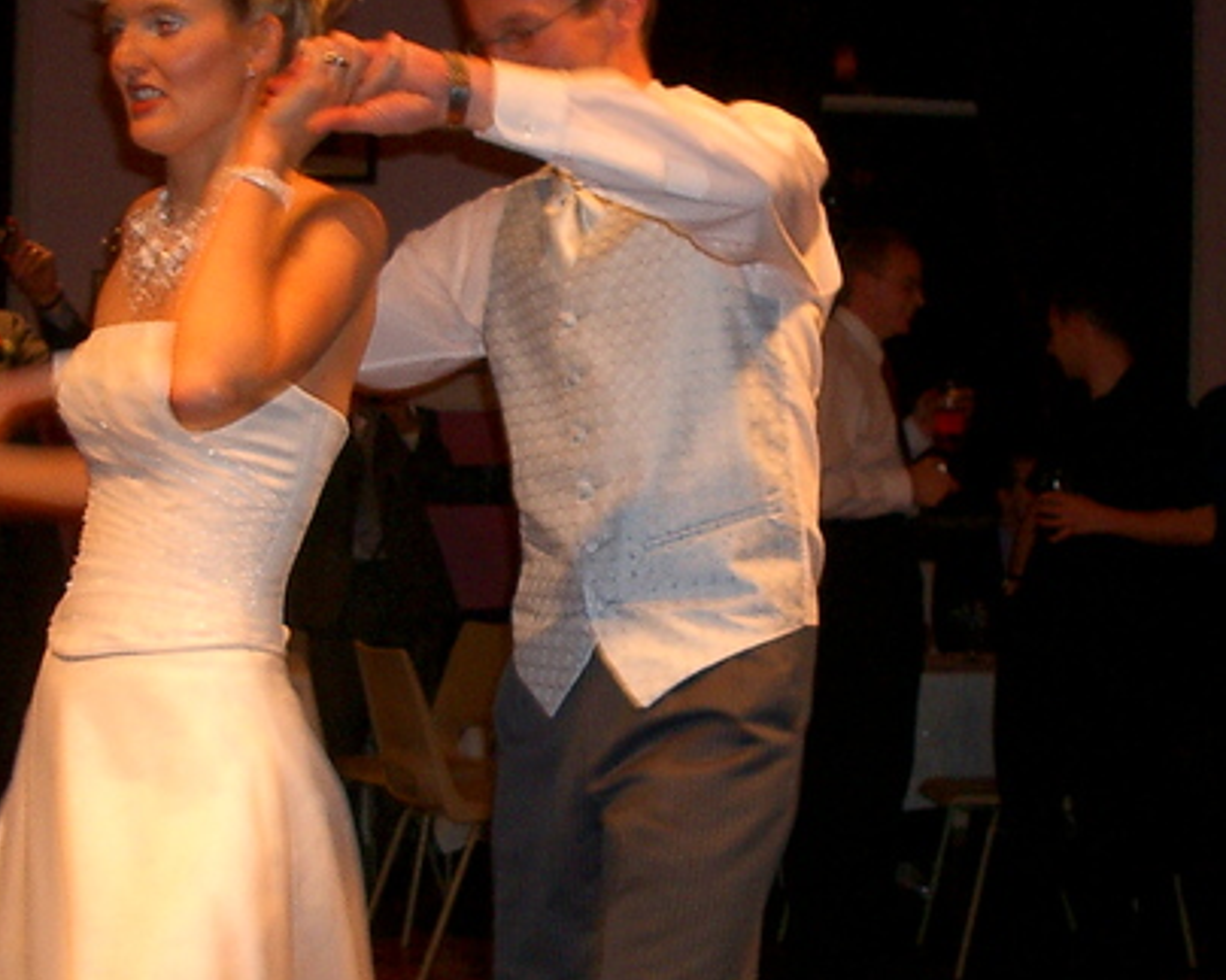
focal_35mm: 67
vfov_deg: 22.8
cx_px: 564
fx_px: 2430
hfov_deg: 28.3
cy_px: 558
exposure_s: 1/40
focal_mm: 5.8
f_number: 2.6
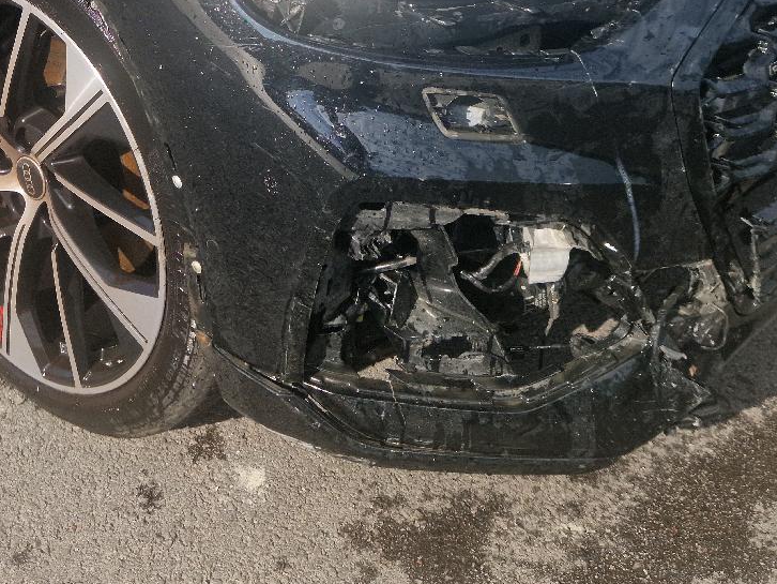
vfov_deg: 23.4
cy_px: -122
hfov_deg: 33.1
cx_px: 192
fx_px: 1280
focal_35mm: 57
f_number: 1.8
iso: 50
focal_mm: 5.4
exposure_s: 1/909
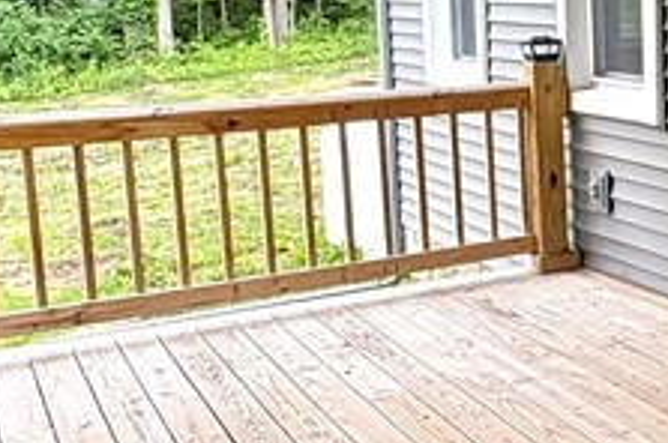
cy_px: 141
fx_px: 1241
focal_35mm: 67
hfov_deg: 25.4
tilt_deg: -6.4
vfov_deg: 20.2
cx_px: 896
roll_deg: +1.3
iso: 40
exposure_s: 1/206
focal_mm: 2.22
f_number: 2.2
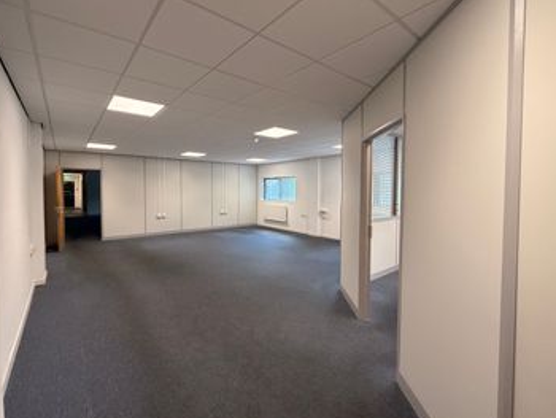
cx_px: 246
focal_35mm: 16
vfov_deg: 78.1
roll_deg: +0.4
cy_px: 197
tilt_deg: -3.0
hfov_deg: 94.1
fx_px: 257
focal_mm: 2.22
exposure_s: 1/121
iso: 250
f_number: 2.2
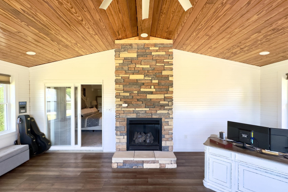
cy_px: 98
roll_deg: -0.2
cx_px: 142
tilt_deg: +0.3
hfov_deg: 100.4
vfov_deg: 77.4
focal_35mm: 15
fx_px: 120
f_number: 2.2
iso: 125
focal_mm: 2.22
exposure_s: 1/99
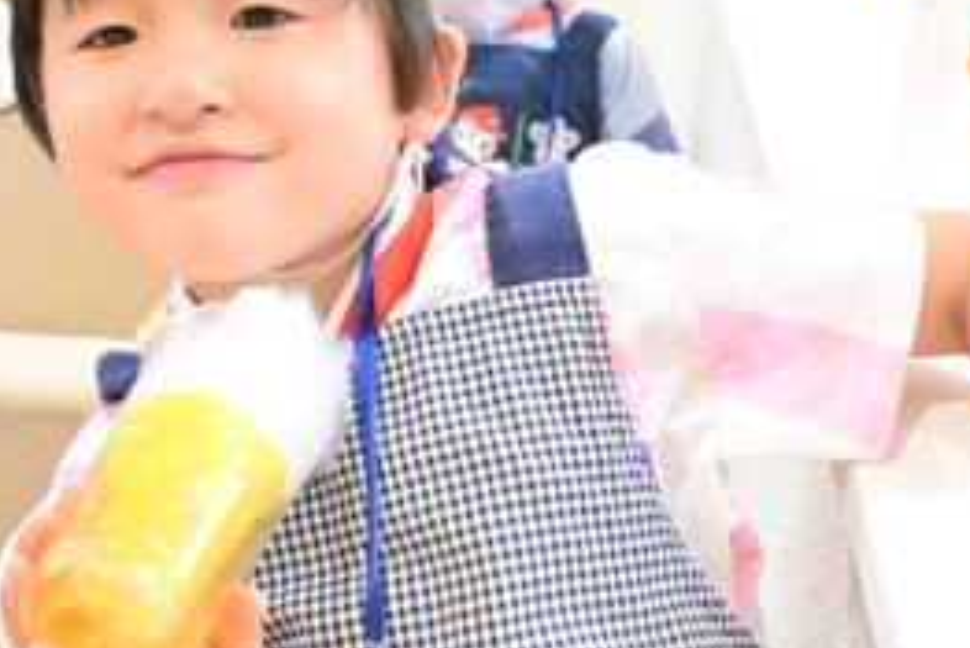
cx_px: 463
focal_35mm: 53
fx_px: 1422
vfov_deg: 25.6
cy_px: 272
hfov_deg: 37.6
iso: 20000
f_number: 5
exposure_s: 1/1000
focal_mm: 23
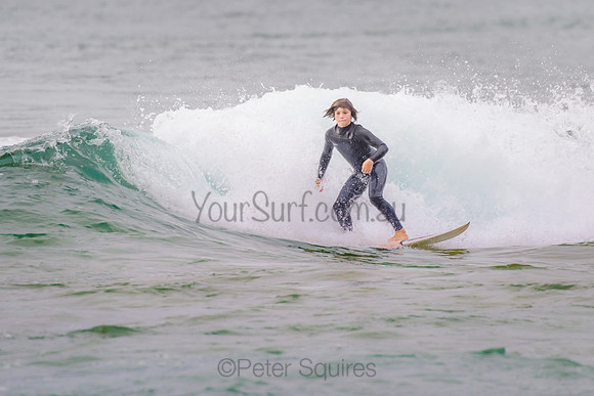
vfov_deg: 2.2
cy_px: 153
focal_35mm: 613
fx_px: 10115
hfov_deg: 3.4
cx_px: 333
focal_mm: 500
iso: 360
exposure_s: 1/800
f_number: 5.6
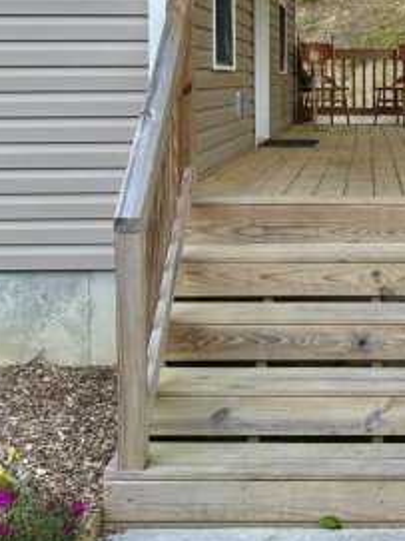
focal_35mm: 64
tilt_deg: -0.2
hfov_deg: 22.3
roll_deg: -0.5
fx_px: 999
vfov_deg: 29.4
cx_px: 371
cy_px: 83
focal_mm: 5.7
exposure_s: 1/120
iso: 40
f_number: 1.5
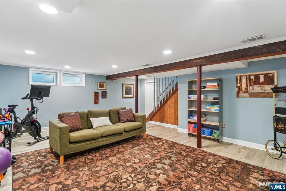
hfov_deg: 96.8
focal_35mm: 16
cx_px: 143
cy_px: 96
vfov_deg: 73.7
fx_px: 127
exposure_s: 1/1.25
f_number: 8
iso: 400
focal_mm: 16
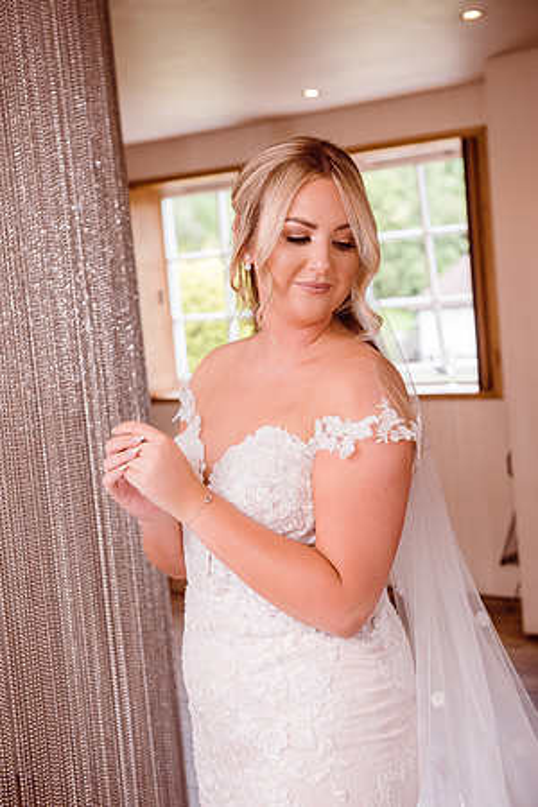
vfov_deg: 35.6
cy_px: 404
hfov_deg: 24.2
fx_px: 1255
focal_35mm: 56
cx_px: 269
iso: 200
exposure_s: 1/80
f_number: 4.5
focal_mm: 56
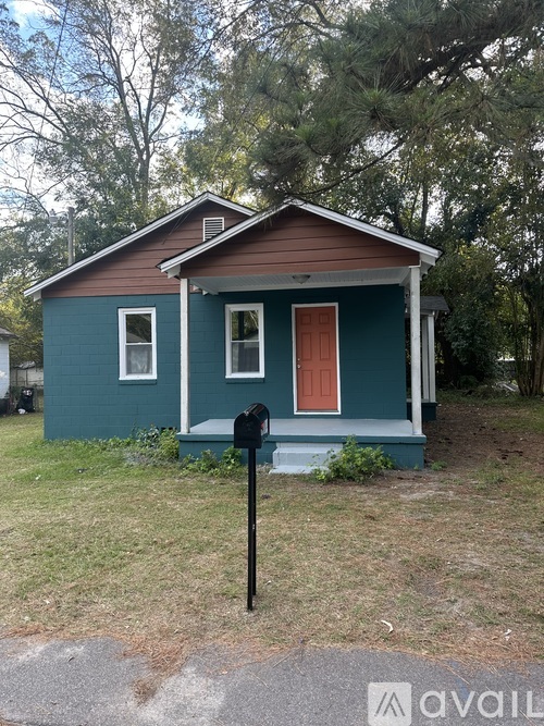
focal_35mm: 24
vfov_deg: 71.6
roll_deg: +2.5
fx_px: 503
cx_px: 272
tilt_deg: +2.5
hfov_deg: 56.8
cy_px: 363
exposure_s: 1/242
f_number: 1.78
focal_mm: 6.86
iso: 80
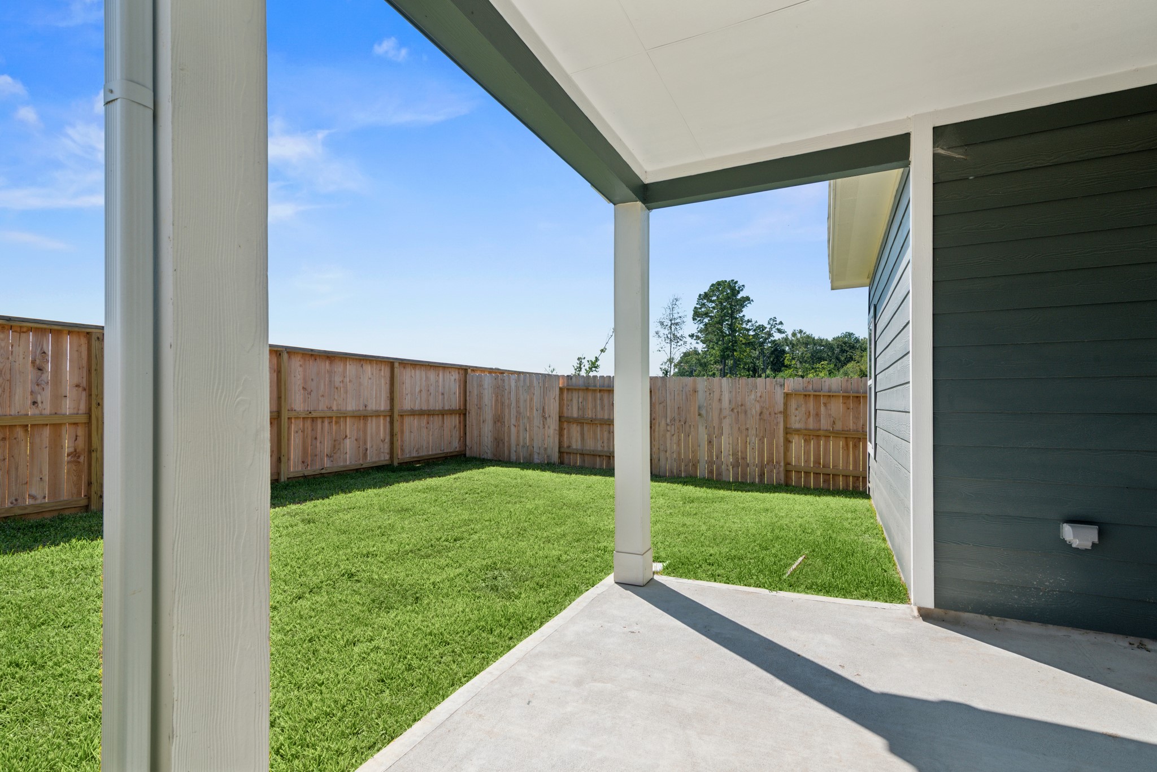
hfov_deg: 96.7
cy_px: 386
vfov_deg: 73.8
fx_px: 514
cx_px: 578
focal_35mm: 16
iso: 100
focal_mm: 16
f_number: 9
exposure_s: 1/200
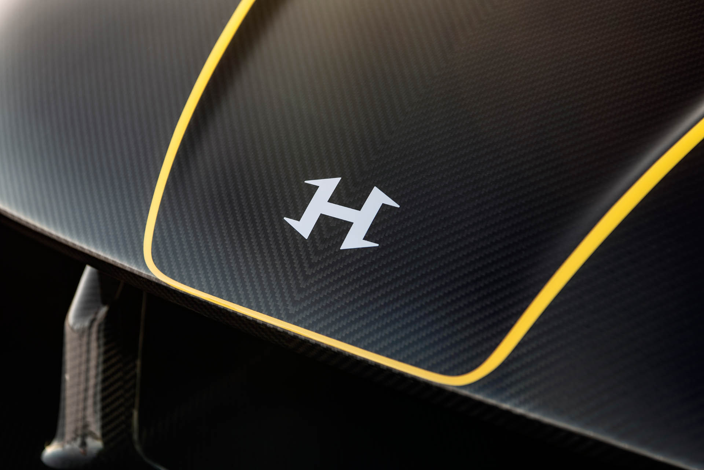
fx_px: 1369
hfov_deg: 28.8
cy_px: 235
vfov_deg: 19.5
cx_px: 352
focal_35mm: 70
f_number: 5
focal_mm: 70
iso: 64
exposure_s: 1/50
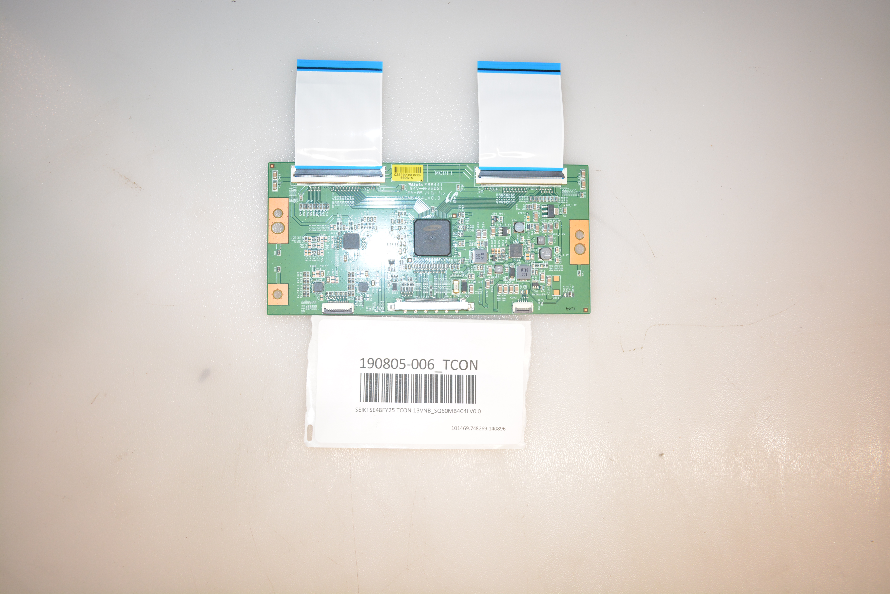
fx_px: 779
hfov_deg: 59.5
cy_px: 297
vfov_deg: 41.7
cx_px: 445
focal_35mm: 32
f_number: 3.8
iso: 1000
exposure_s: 1/200
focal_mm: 21
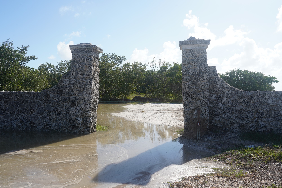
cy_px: 94
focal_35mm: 32
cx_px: 141
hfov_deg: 58.7
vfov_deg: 41.1
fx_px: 251
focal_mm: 32
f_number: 14
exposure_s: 1/100
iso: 100
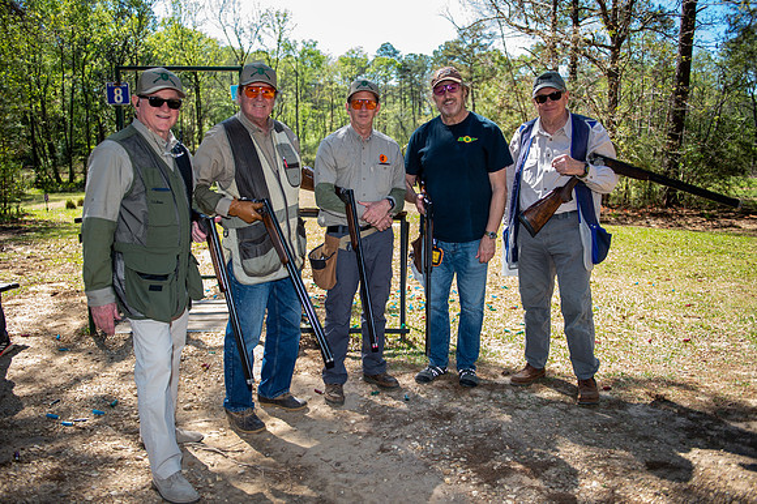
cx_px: 378
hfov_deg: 65.5
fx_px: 588
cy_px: 252
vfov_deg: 46.4
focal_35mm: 28
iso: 50
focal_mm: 28
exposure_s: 1/200
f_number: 2.8
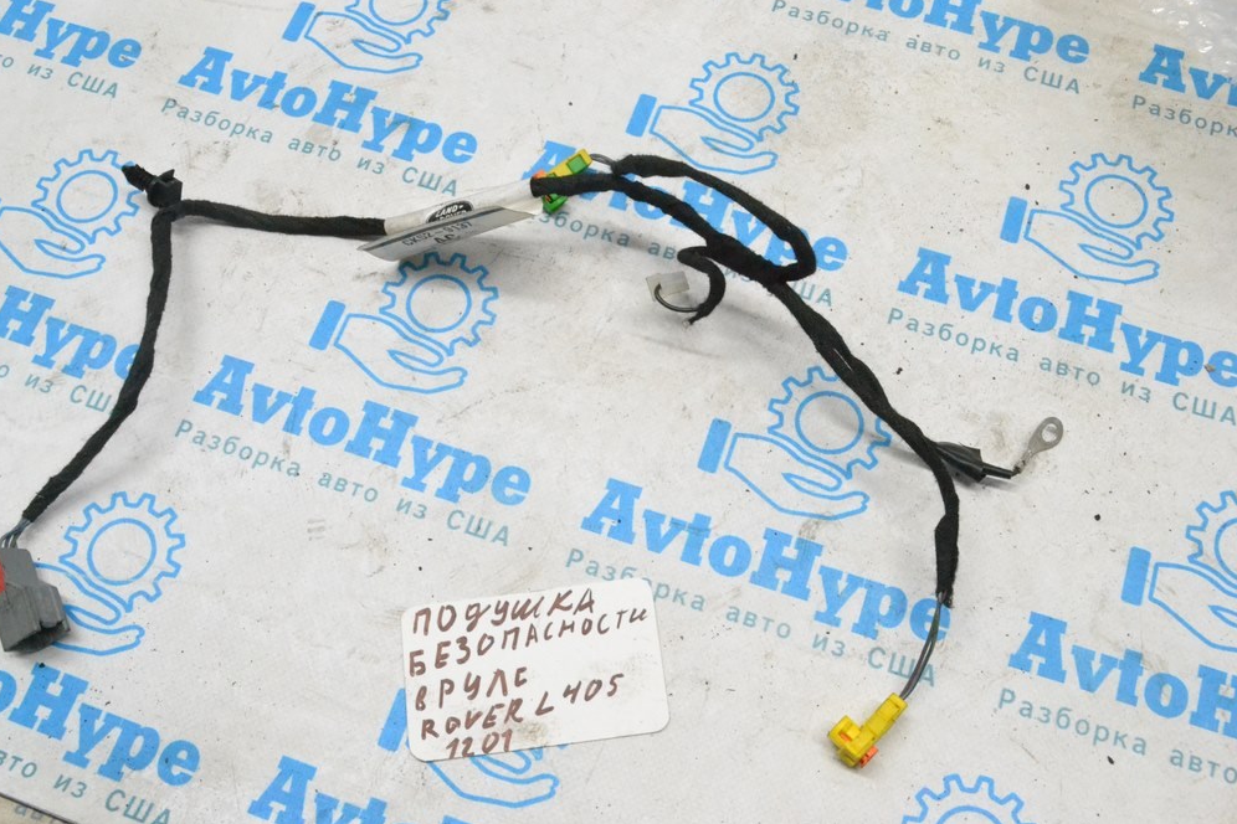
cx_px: 602
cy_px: 419
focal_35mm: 37
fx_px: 1271
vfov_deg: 35.9
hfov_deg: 51.9
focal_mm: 24
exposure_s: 1/160
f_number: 11
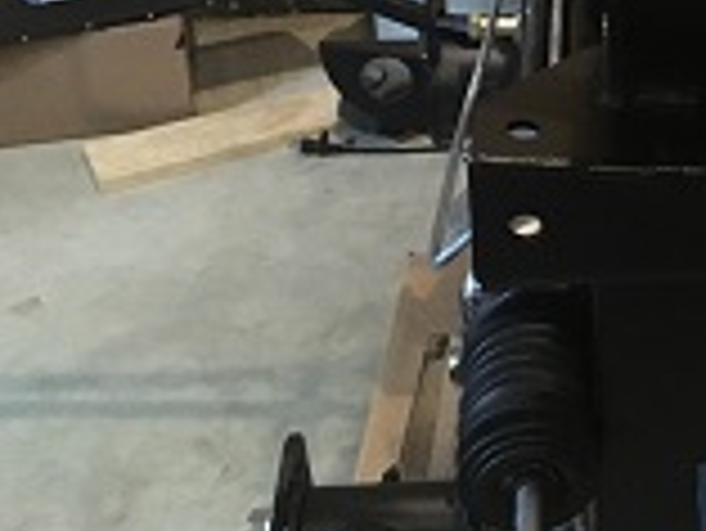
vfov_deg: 18.9
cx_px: 818
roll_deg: -1.4
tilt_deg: -19.9
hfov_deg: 24.2
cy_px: -104
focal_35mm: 74
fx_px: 1510
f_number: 2.2
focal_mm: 4.15
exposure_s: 1/15
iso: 500
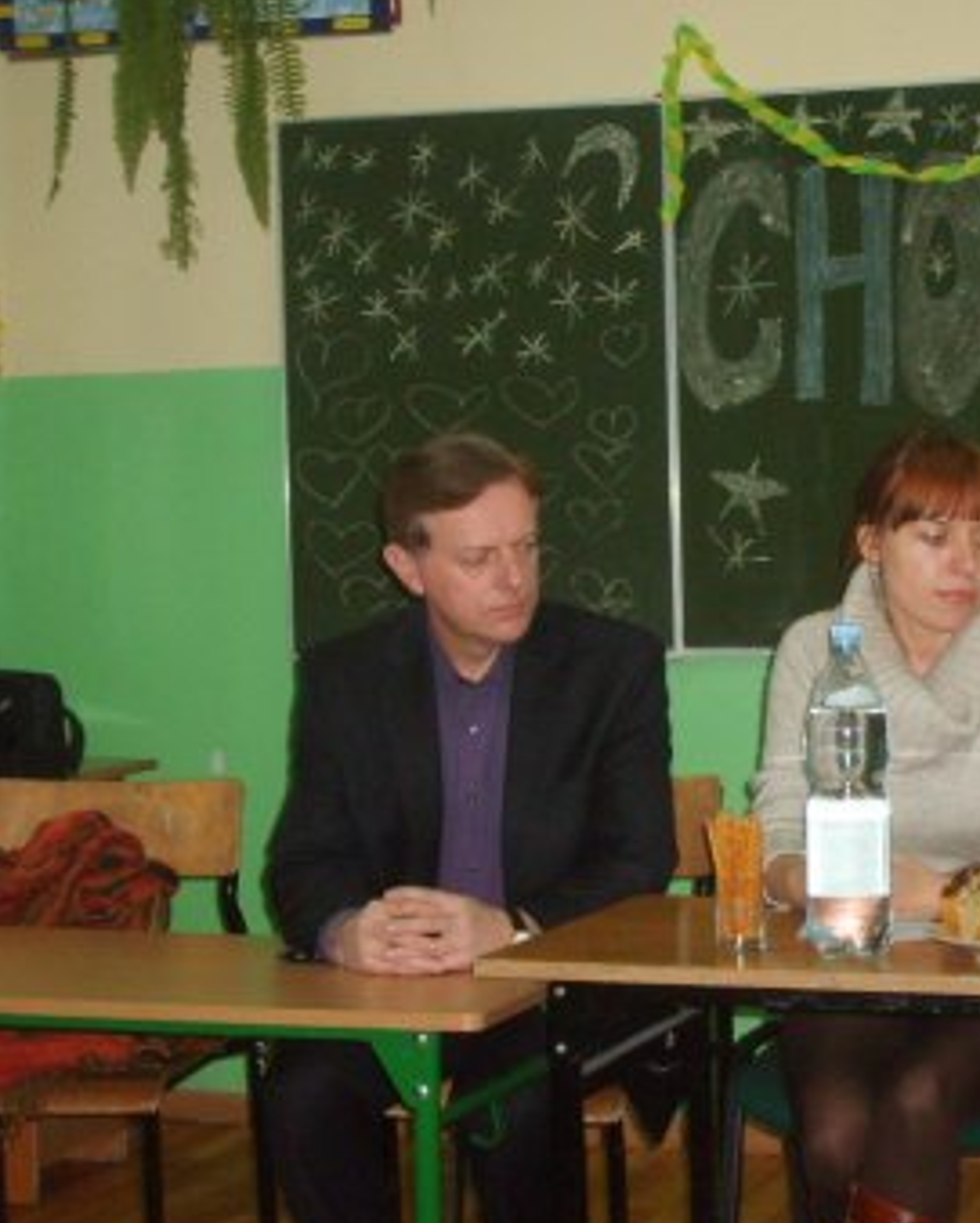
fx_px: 2715
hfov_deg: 20.1
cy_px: 621
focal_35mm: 75
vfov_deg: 25.4
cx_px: 843
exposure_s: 1/45
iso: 253
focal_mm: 8.7
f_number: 3.3
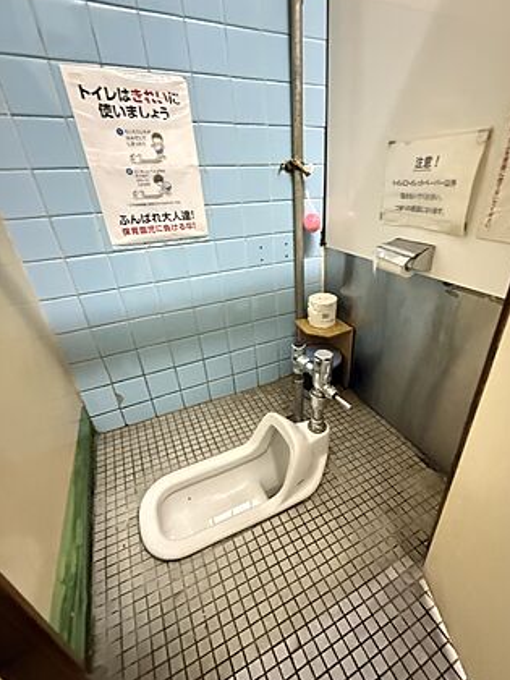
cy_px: 348
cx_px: 288
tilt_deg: -28.1
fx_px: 314
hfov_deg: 77.7
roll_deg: +1.8
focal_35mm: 16
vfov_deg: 94.5
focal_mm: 2.22
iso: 1600
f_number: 2.2
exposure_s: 1/30
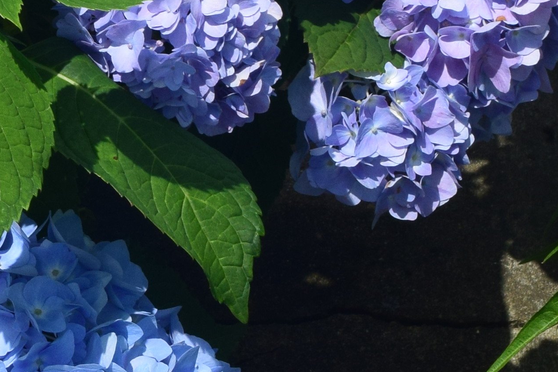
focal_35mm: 185
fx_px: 2867
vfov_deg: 7.3
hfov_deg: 10.8
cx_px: -188
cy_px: -137
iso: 400
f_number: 10
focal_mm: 26
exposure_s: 1/320
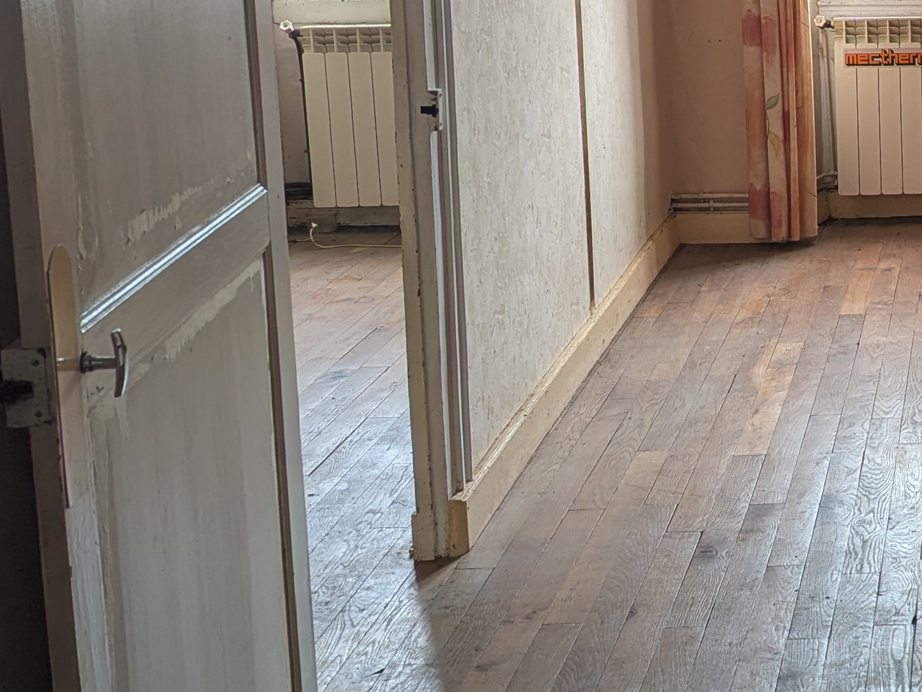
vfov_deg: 21.3
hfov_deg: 25.4
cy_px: 125
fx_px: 1811
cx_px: 1130
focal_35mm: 68
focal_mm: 6.81
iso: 43
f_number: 1.85
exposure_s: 1/82.3
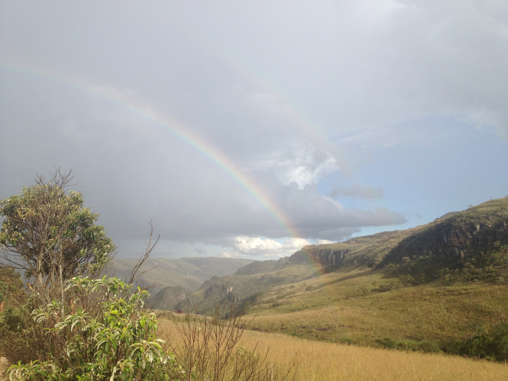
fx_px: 514
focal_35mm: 35
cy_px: 190
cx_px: 254
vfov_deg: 40.7
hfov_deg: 52.6
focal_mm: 4.28
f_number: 2.4
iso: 64
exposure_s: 1/1534
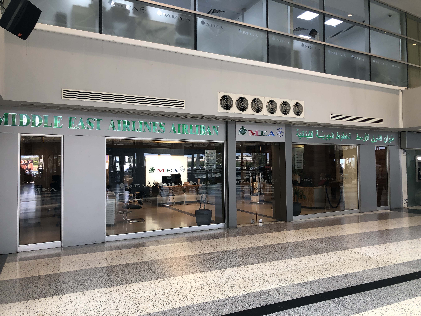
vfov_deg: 49.7
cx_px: 210
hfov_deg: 63.4
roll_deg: +0.4
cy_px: 158
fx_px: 341
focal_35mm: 28
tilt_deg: +2.3
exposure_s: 1/120
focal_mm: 3.99
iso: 40
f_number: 1.8
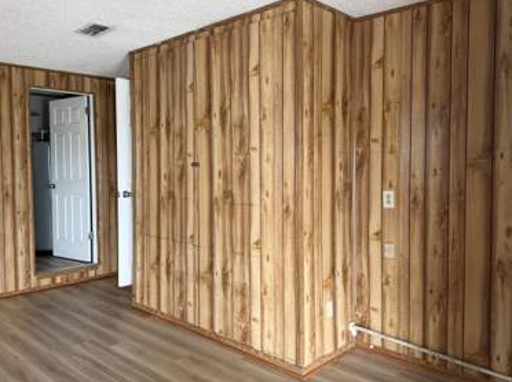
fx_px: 458
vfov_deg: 45.3
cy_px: 183
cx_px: 234
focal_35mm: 31
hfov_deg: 58.3
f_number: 1.78
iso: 200
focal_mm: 6.76
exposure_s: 1/70
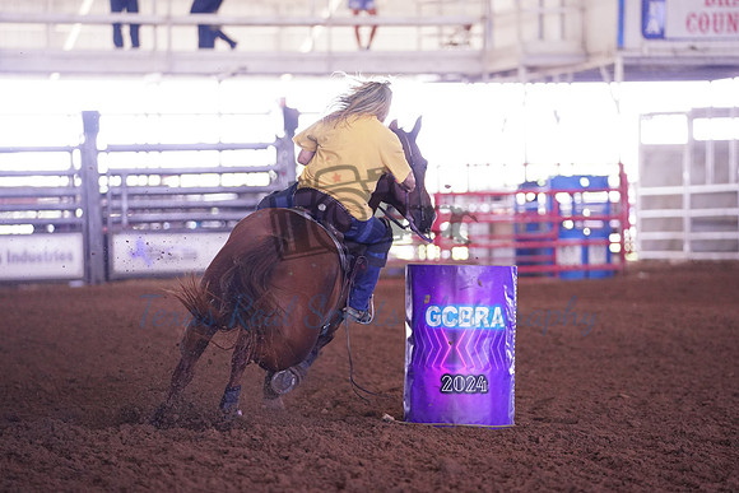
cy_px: 246
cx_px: 370
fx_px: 3675
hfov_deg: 11.5
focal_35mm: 179
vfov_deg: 7.7
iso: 5000
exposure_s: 1/1000
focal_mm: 179
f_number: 3.2
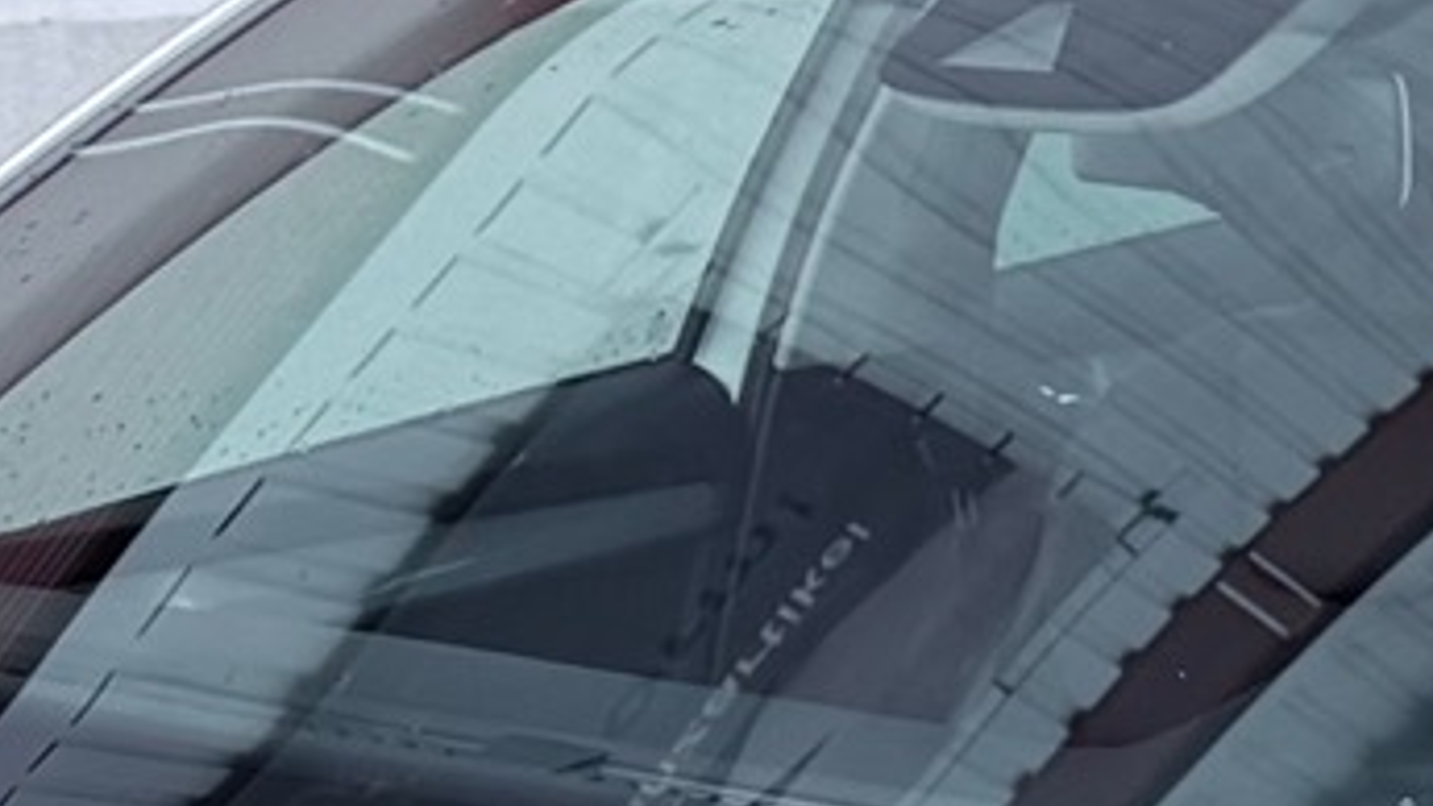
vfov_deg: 7.7
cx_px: 1022
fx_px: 5813
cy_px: 1429
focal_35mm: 153
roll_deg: -0.8
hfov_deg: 14.0
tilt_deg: -18.3
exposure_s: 1/1337
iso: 80
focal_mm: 6.76
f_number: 1.78
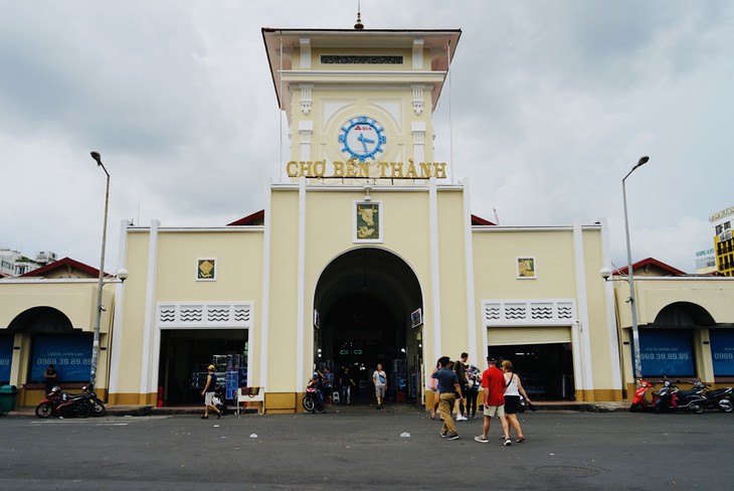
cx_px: 367
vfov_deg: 43.7
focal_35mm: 30
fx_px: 612
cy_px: 246
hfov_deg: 61.9
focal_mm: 30
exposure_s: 1/80
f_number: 9
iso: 100
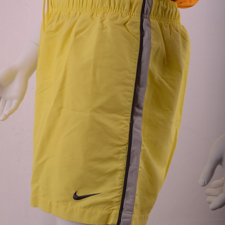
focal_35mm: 58
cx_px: 113
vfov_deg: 29.6
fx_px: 427
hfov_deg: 29.6
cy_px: 112
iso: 100
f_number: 13
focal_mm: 30
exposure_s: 1/200
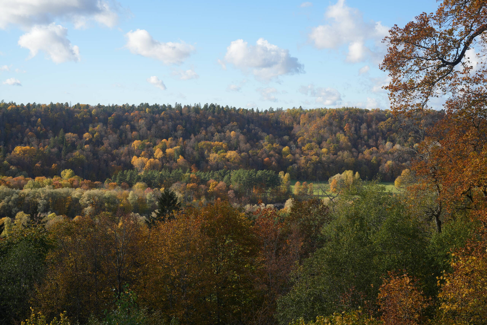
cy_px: 162
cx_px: 244
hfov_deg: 39.6
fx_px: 676
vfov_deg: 27.0
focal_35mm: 50
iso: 100
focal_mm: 50
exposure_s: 1/60
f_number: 10
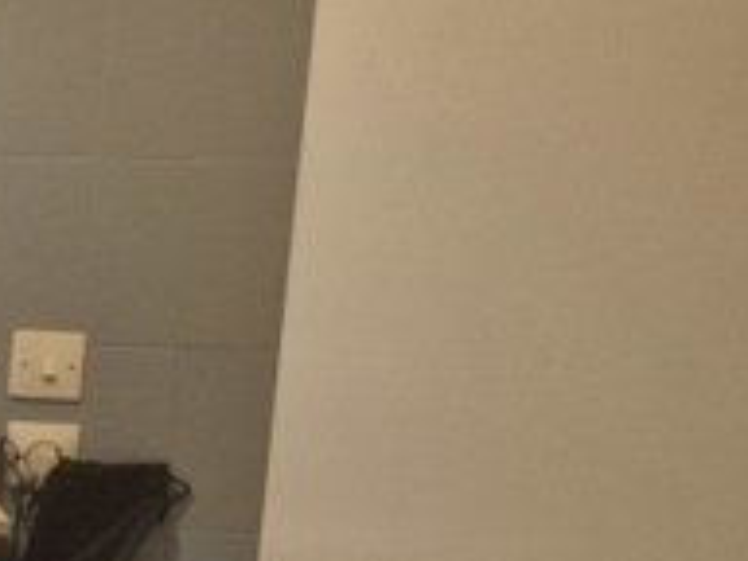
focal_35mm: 96
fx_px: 2074
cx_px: -740
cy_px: 355
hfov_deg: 16.0
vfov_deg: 15.4
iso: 1250
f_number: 1.8
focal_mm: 5.4
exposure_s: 1/100
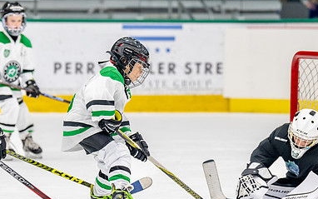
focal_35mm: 268
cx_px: 99
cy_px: 133
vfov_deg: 4.9
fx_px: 2323
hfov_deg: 7.8
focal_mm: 129
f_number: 2.8
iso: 1000
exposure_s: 1/1250
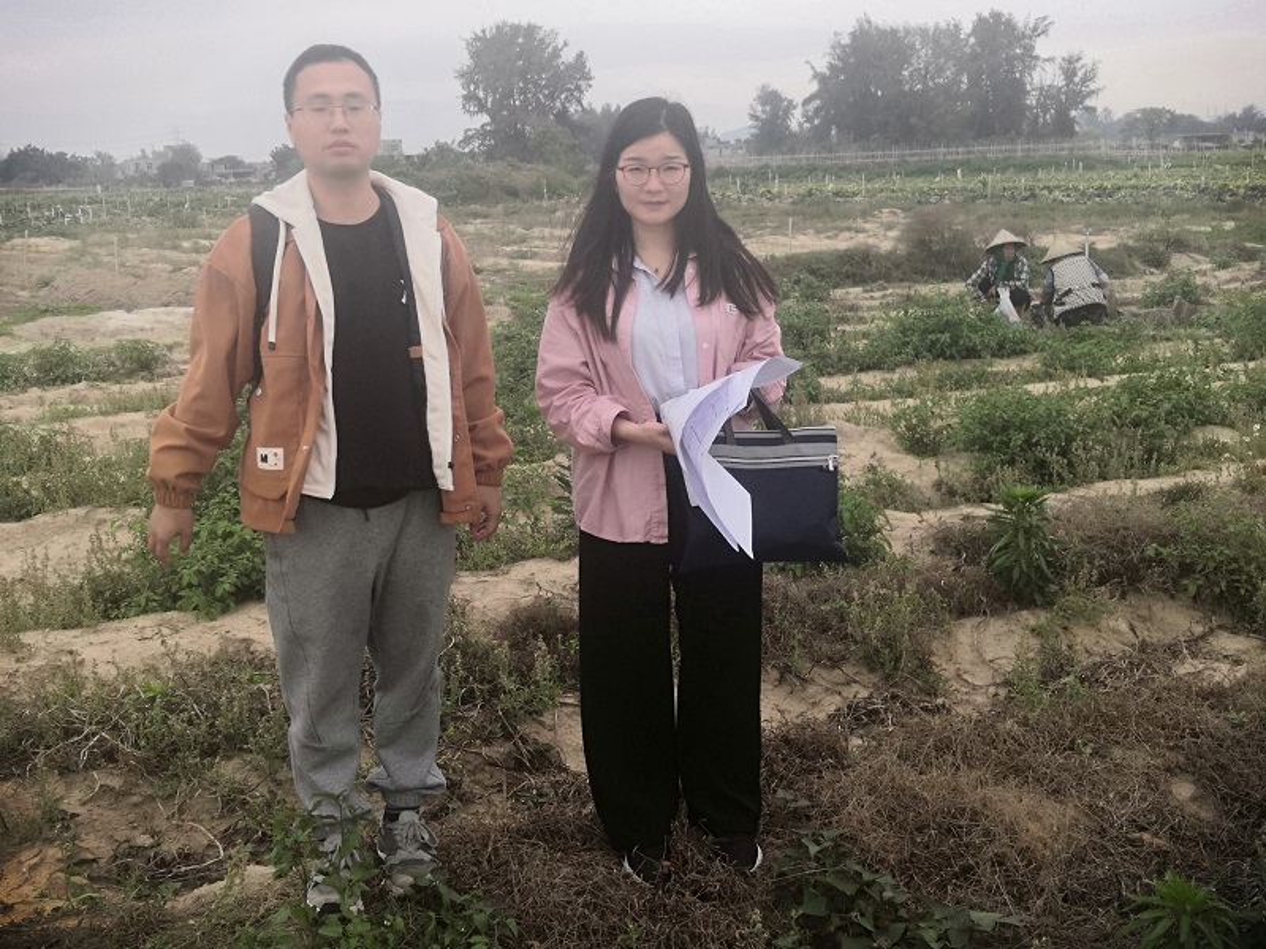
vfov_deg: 30.9
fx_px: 1719
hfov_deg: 40.4
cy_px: 474
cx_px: 633
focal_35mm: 47
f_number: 1.8
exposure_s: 1/225
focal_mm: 3.95
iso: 50
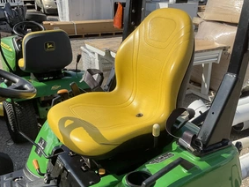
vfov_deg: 34.8
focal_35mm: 41
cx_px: 131
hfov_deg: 45.8
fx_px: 295
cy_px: 125
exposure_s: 1/1730
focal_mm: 3
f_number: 1.8
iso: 25
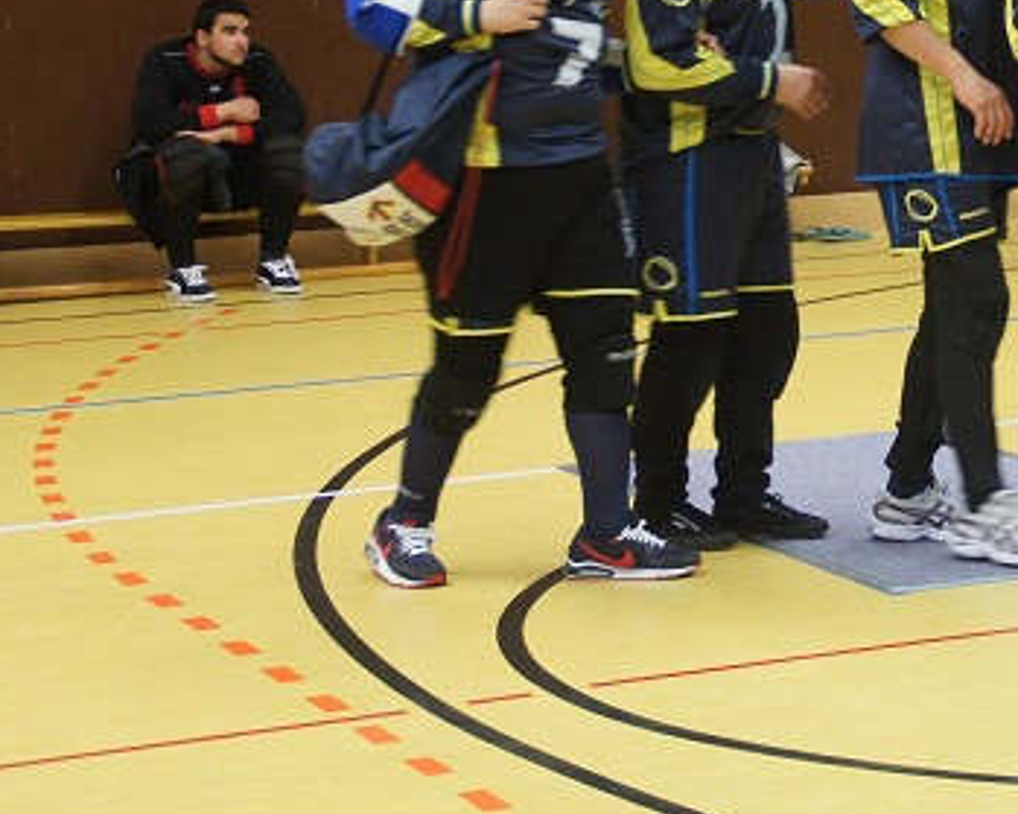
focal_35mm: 129
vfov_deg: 11.9
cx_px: 995
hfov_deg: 14.7
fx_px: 3886
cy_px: 105
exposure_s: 1/40
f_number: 4.5
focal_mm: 40
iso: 1600
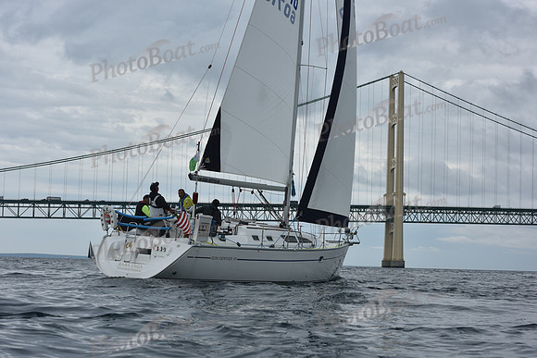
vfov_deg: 19.5
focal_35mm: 70
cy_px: 179
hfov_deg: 28.8
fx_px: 1044
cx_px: 268
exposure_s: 1/800
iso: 250
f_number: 9
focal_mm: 70
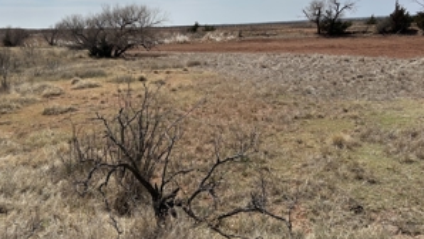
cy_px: 70
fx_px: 427
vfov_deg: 30.9
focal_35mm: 38
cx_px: 182
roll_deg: +2.2
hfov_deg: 52.6
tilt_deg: -6.6
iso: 50
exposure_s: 1/8696
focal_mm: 5.7
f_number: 1.5
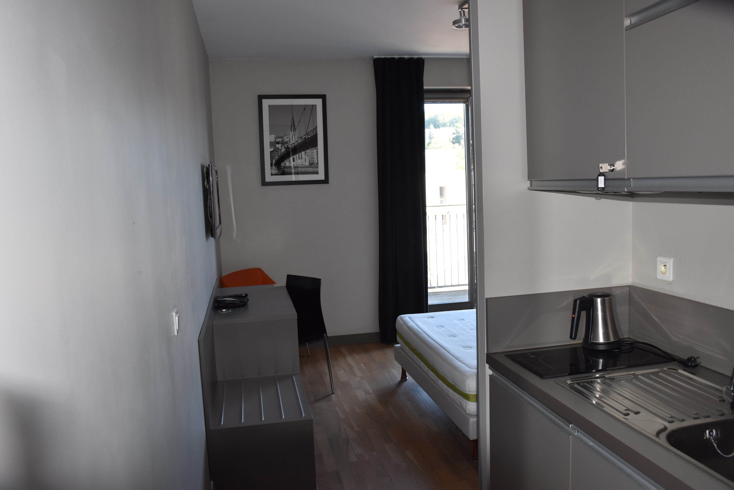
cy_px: 245
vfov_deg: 43.6
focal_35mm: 30
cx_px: 367
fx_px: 612
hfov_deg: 61.9
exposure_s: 1/125
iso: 800
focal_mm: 20
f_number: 5.6
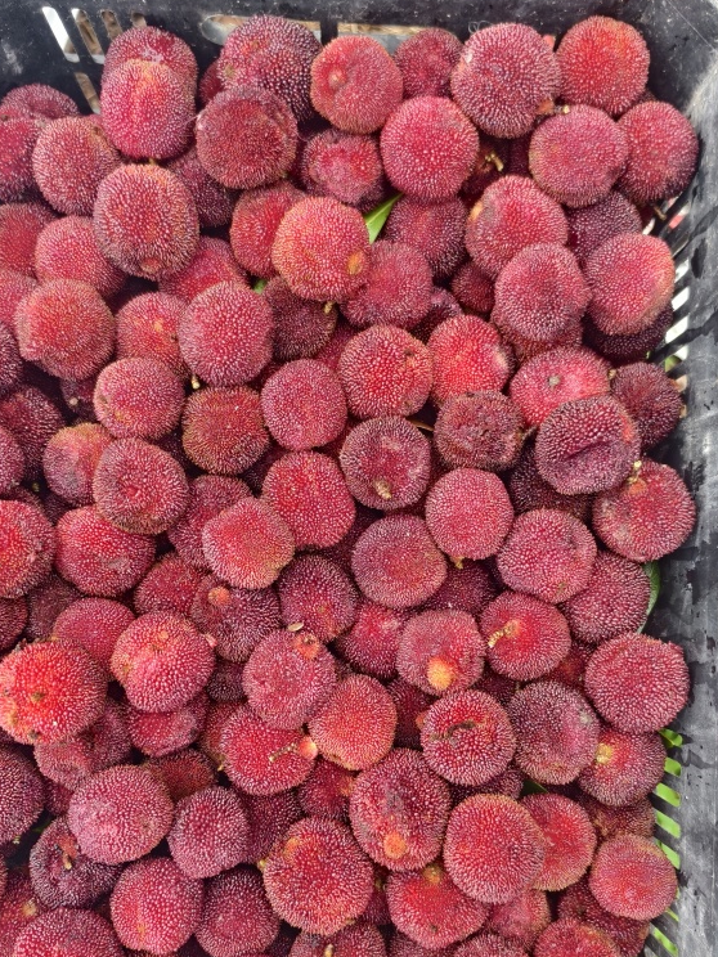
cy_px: 543
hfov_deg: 42.9
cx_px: 362
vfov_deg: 55.2
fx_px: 913
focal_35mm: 33
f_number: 1.57
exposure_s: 1/500
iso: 161
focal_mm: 5.6
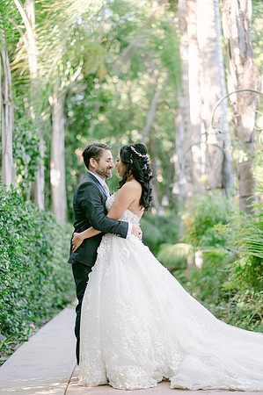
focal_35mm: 85
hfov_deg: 16.0
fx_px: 934
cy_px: 198
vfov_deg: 23.9
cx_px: 132
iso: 125
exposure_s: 1/125
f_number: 2
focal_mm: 85
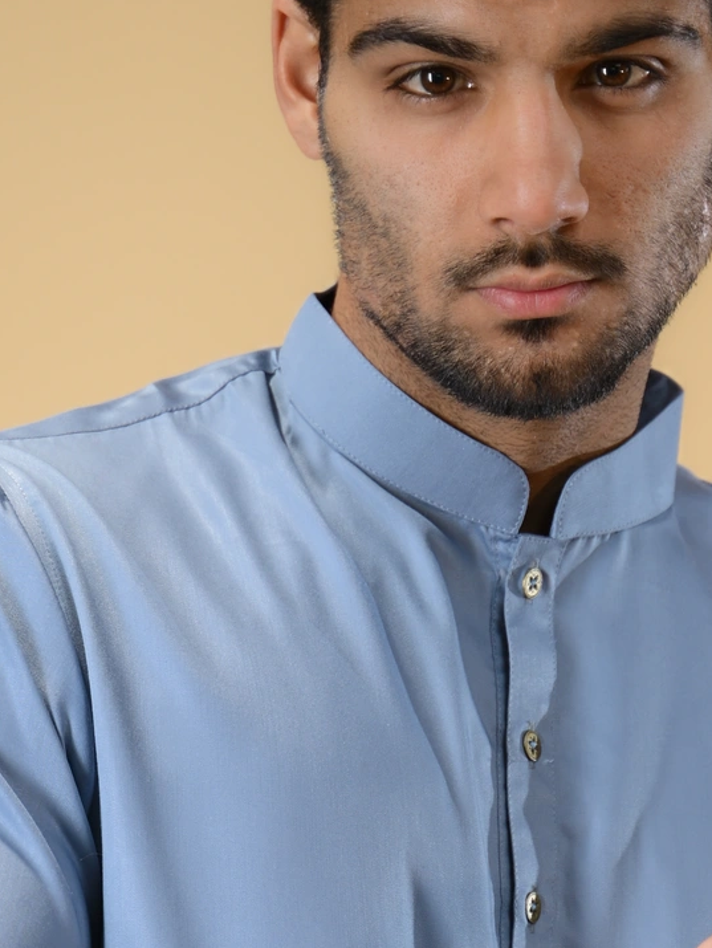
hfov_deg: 5.8
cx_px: 403
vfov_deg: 7.7
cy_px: 841
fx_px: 7042
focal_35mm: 257
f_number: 2.8
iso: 160
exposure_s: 1/125
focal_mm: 75
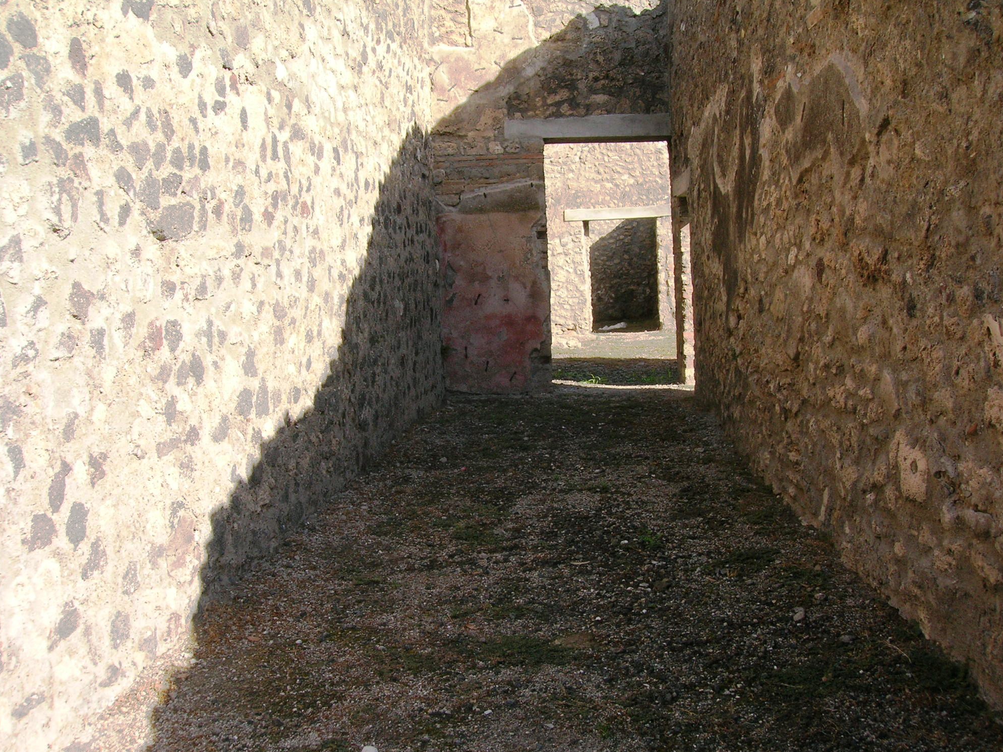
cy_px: 383
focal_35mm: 35
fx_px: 1014
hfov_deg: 52.6
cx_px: 504
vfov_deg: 40.7
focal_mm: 5.7
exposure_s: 1/150
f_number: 4.9
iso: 50
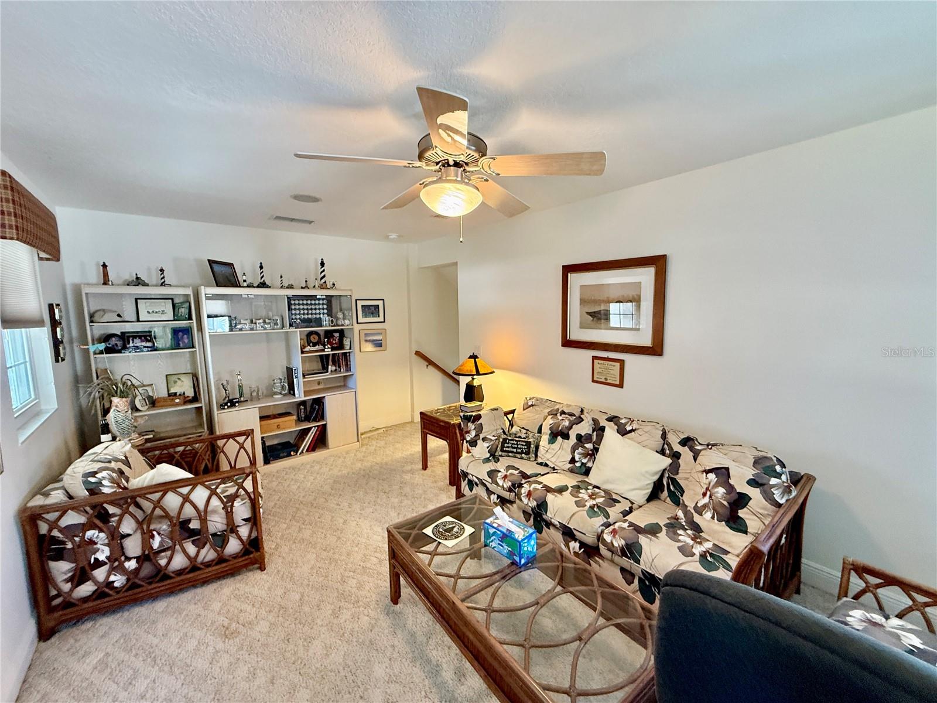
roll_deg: +0.3
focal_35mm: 14
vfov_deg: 85.7
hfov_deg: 102.1
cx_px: 468
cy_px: 352
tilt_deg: -4.0
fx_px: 379
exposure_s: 1/60
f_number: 2.2
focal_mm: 2.22
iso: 320
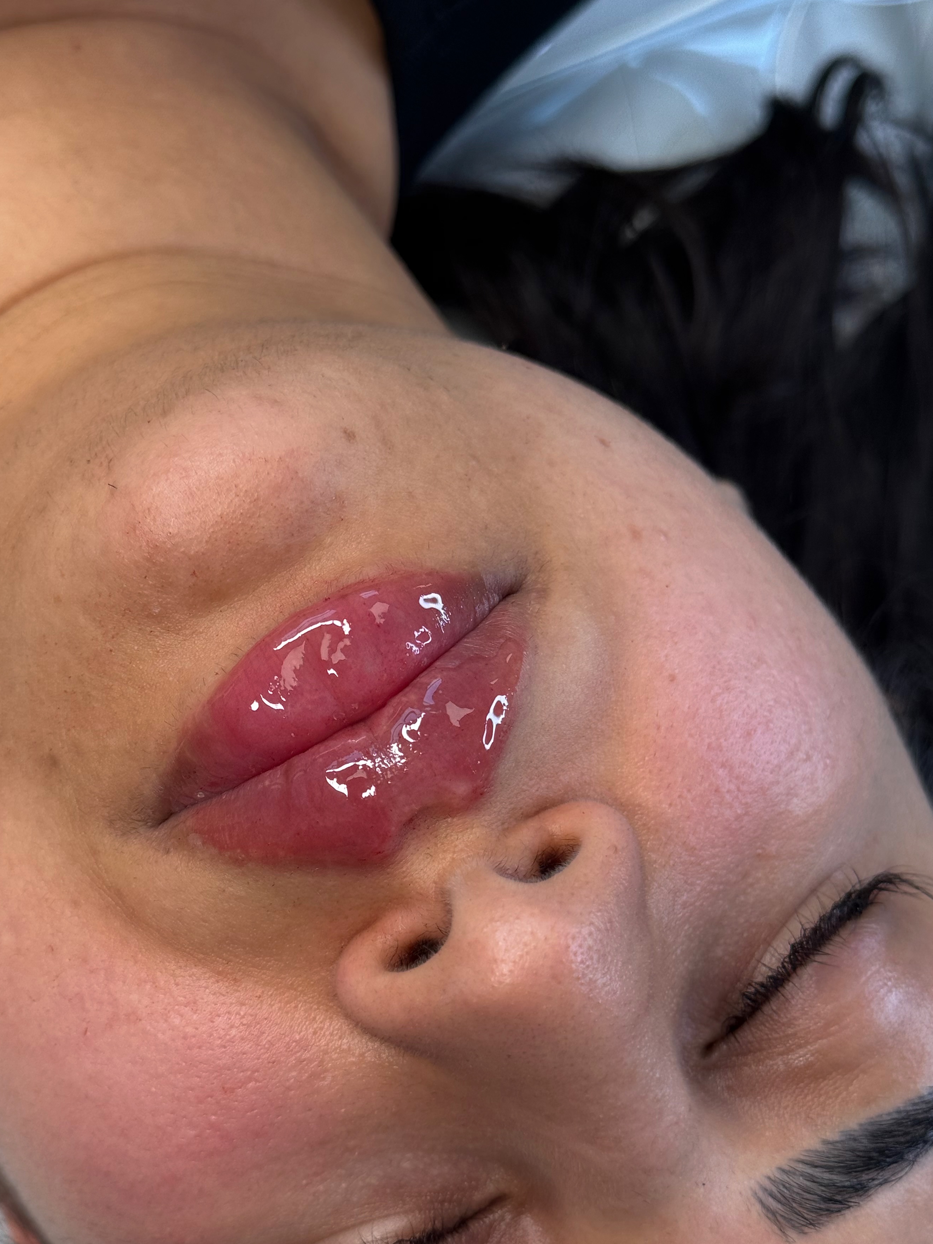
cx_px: 407
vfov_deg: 34.9
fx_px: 1977
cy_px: 673
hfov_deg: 26.5
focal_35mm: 55
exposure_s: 1/340
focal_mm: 6.76
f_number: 1.78
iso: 80
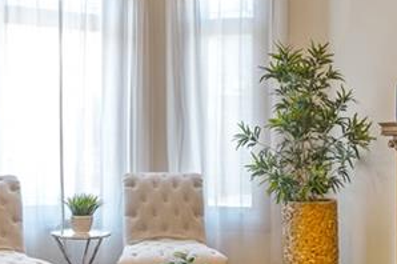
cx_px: 260
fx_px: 606
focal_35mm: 55
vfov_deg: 24.5
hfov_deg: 36.0
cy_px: 168
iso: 400
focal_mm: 16
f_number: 7.1
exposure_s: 2.5
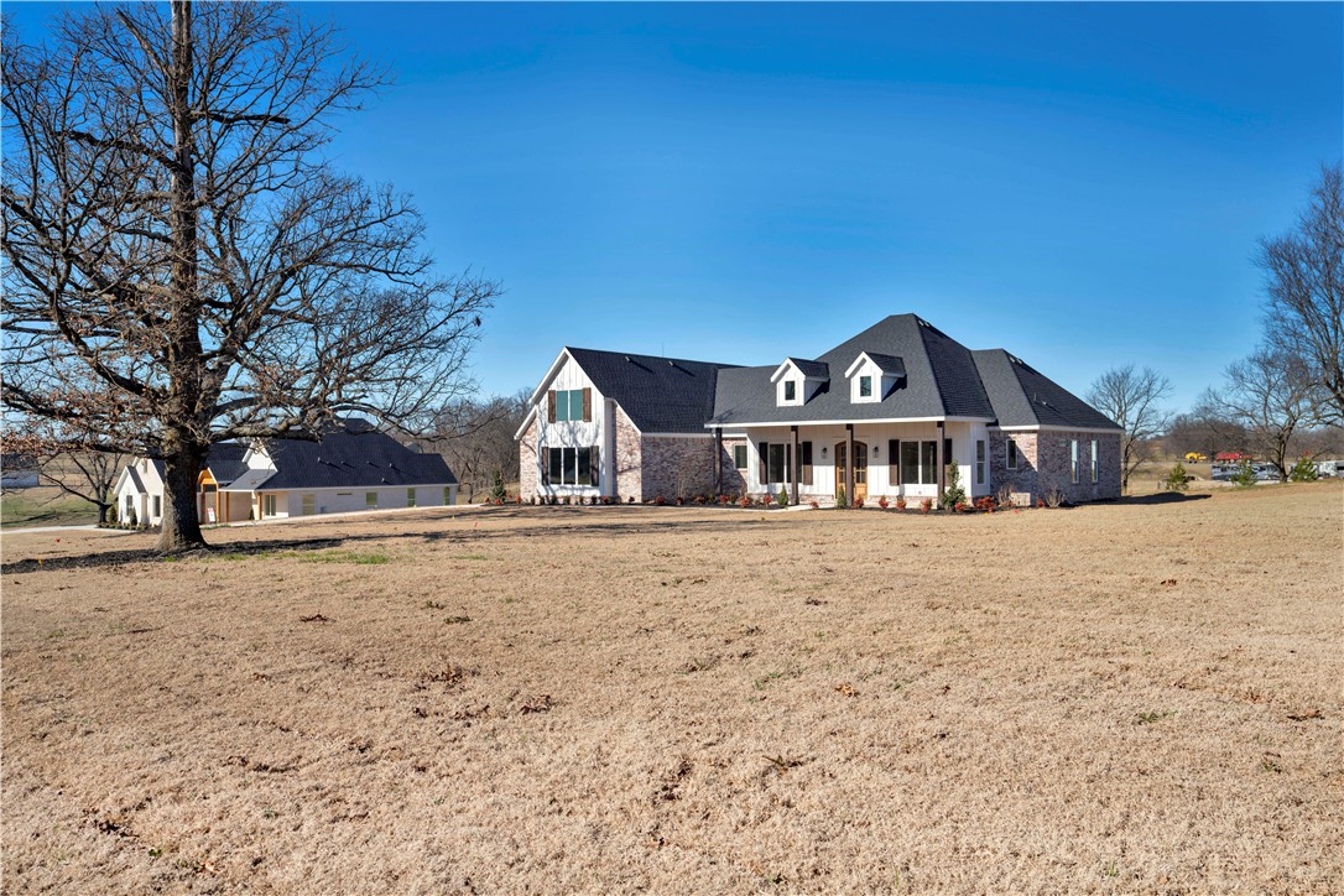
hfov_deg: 63.7
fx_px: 1083
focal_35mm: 29
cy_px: 448
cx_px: 672
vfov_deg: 45.0
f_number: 6.3
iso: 100
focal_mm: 29
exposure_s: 1/200
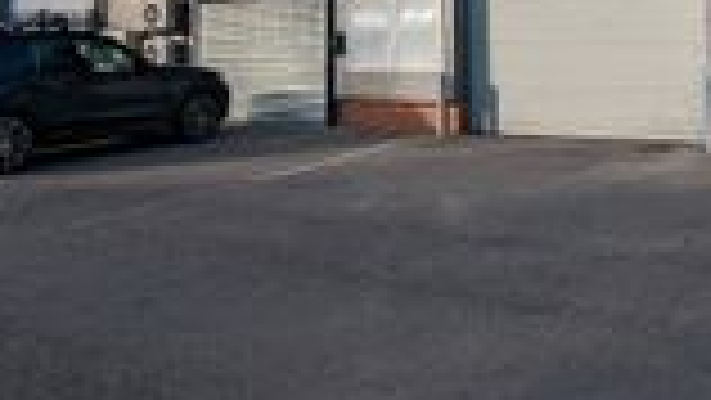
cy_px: -72
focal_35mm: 44
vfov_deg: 24.7
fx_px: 830
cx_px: 432
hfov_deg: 46.1
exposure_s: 1/1475
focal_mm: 2.35
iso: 50
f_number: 2.2
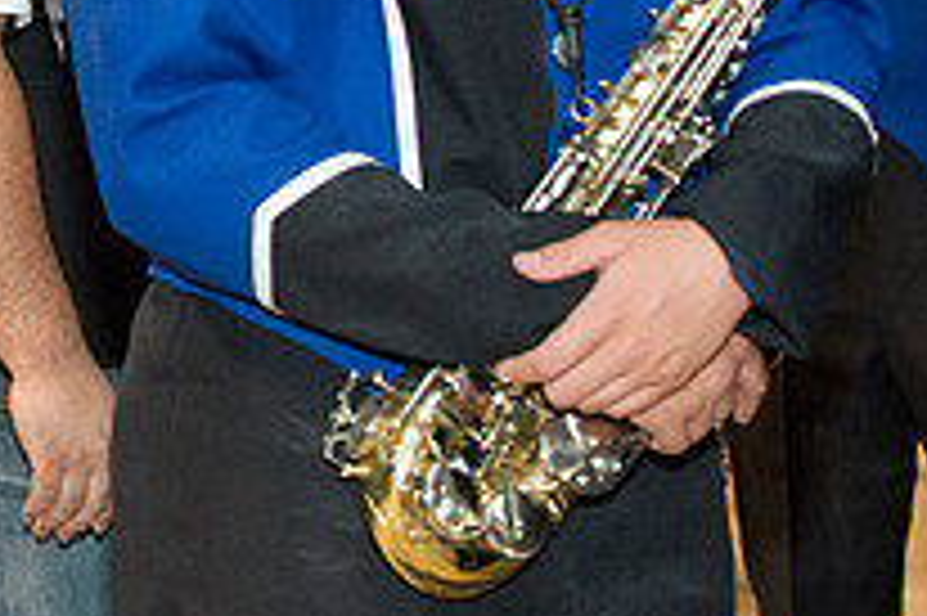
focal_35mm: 211
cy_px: -211
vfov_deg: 6.4
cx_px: -189
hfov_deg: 9.6
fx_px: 5429
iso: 4000
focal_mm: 75
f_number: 4
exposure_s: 1/125
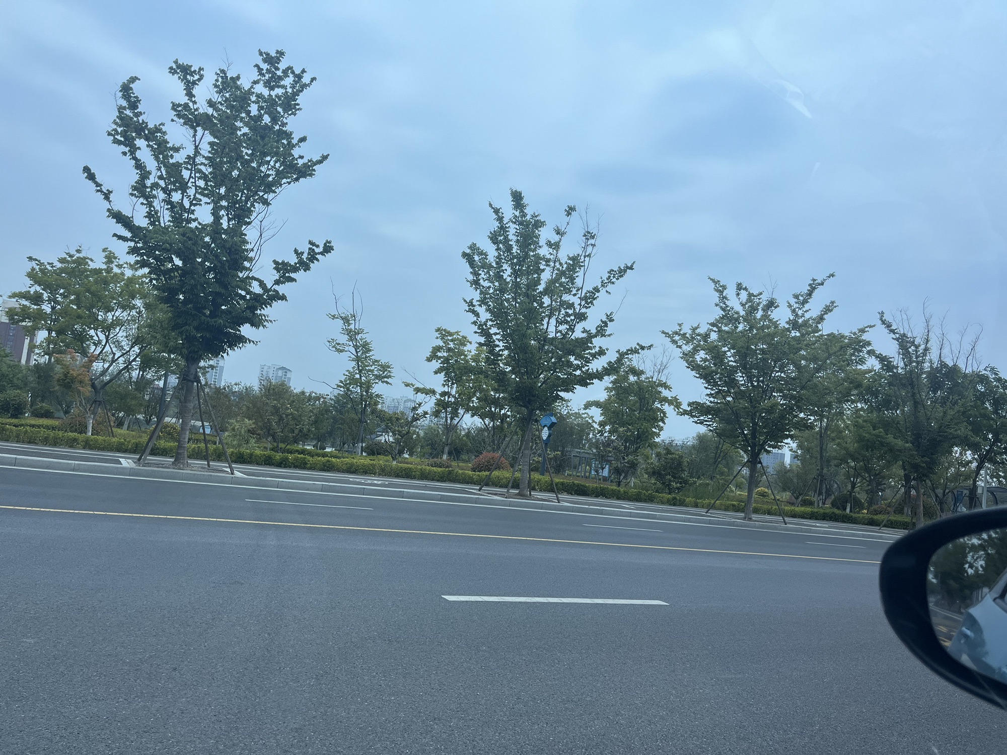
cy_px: 378
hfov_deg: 67.3
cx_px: 504
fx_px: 756
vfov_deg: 53.1
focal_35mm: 26
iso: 50
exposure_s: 1/1294
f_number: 1.6
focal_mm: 5.1
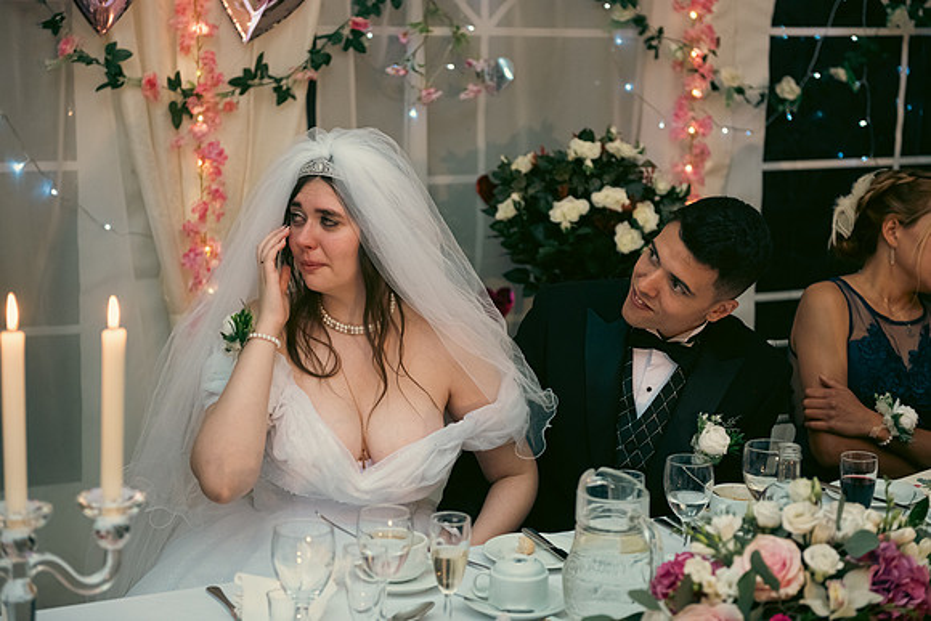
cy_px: 310
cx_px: 466
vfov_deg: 19.5
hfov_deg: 28.8
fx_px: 1811
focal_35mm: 70
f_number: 3.5
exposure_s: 1/160
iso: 800
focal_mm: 70
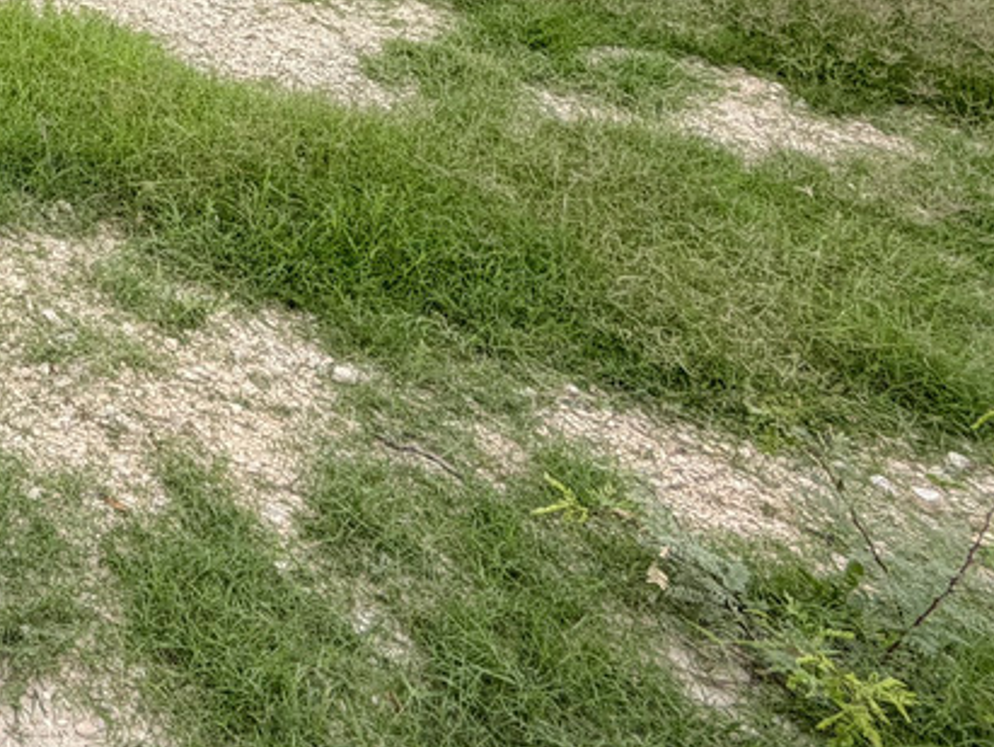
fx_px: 1408
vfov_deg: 24.7
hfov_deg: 30.8
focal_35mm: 49
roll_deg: -0.9
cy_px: -290
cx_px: -288
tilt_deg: -9.1
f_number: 2.2
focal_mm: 2.22
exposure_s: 1/204
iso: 40
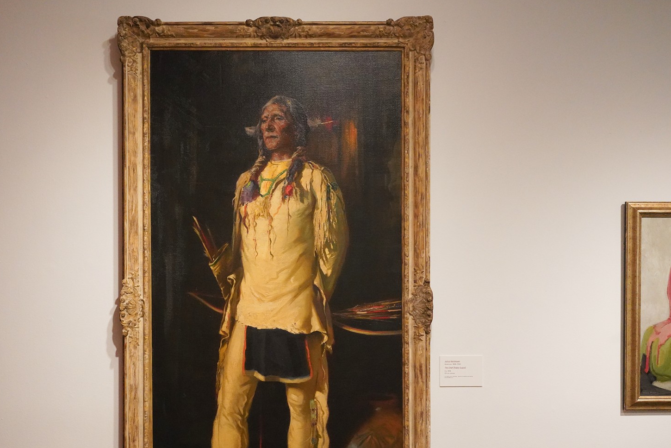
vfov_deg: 33.1
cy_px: 298
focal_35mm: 40
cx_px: 295
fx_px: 746
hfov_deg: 48.4
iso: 6400
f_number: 5
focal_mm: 29
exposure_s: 1/100
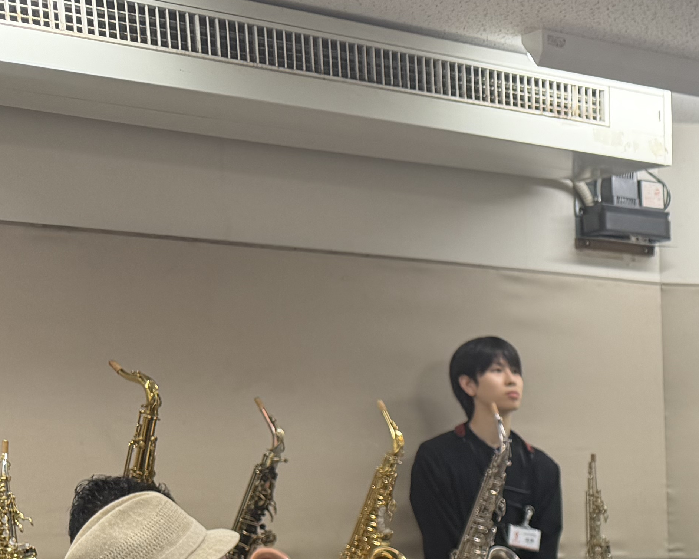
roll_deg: -1.6
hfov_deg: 23.0
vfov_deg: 19.6
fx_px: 1469
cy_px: 762
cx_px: 969
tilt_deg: -11.8
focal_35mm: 71
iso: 80
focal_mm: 6.76
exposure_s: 1/120
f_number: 1.78
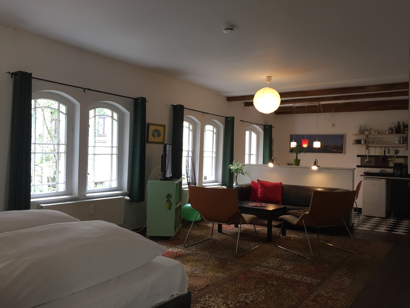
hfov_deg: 61.7
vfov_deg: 48.2
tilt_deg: -0.2
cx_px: 205
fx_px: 343
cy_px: 154
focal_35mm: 29
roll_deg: -2.2
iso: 40
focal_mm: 4.15
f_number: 2.2
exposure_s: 1/33
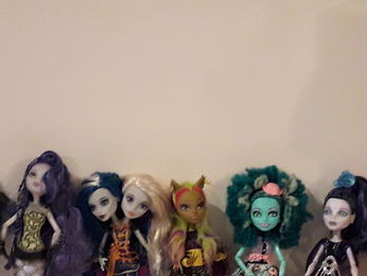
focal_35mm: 78
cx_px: 139
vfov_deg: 18.7
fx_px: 828
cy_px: 236
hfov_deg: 24.9
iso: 400
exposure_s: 1/25
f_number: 1.9
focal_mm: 3.6
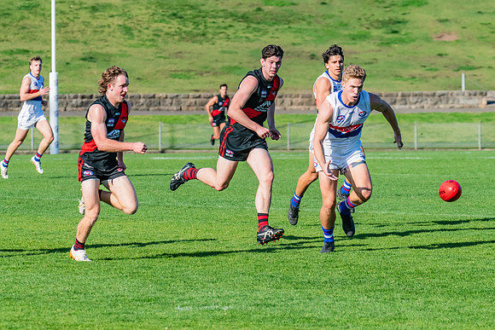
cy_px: 154
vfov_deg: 4.8
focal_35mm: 286
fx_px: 3935
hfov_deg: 7.2
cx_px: 332
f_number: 9
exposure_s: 1/1600
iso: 800
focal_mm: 210
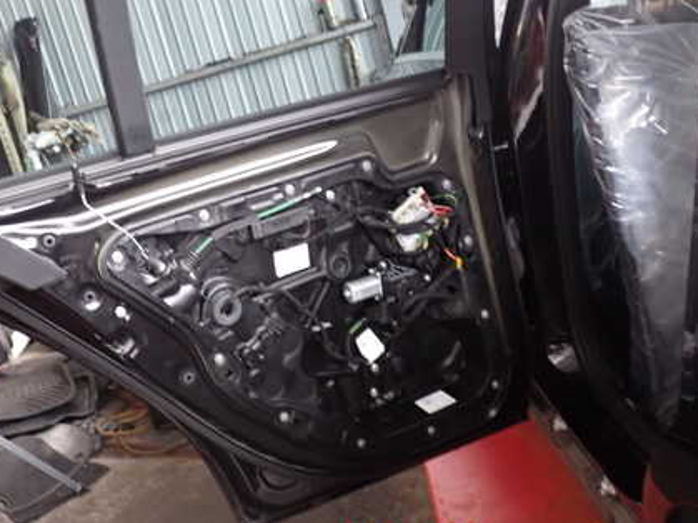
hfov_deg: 43.1
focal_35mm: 43
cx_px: 222
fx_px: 867
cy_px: 187
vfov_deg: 33.4
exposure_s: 1/30
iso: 200
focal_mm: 5.4
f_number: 2.3
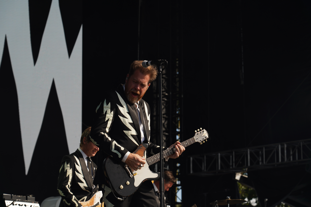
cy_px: 104
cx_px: 156
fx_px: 907
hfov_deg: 19.5
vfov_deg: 13.0
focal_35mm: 105
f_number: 6.3
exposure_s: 1/320
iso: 100
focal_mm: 105
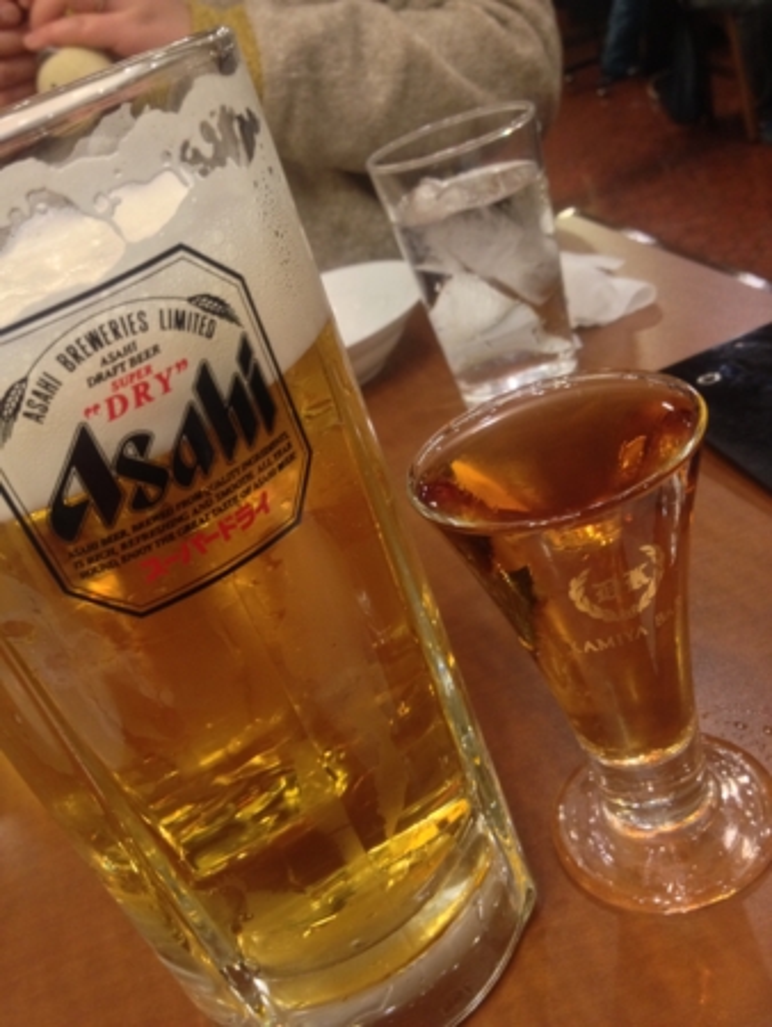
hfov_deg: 40.7
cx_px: 386
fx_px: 1040
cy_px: 514
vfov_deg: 52.6
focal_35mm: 35
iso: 200
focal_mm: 4.28
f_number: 2.4
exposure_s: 1/20
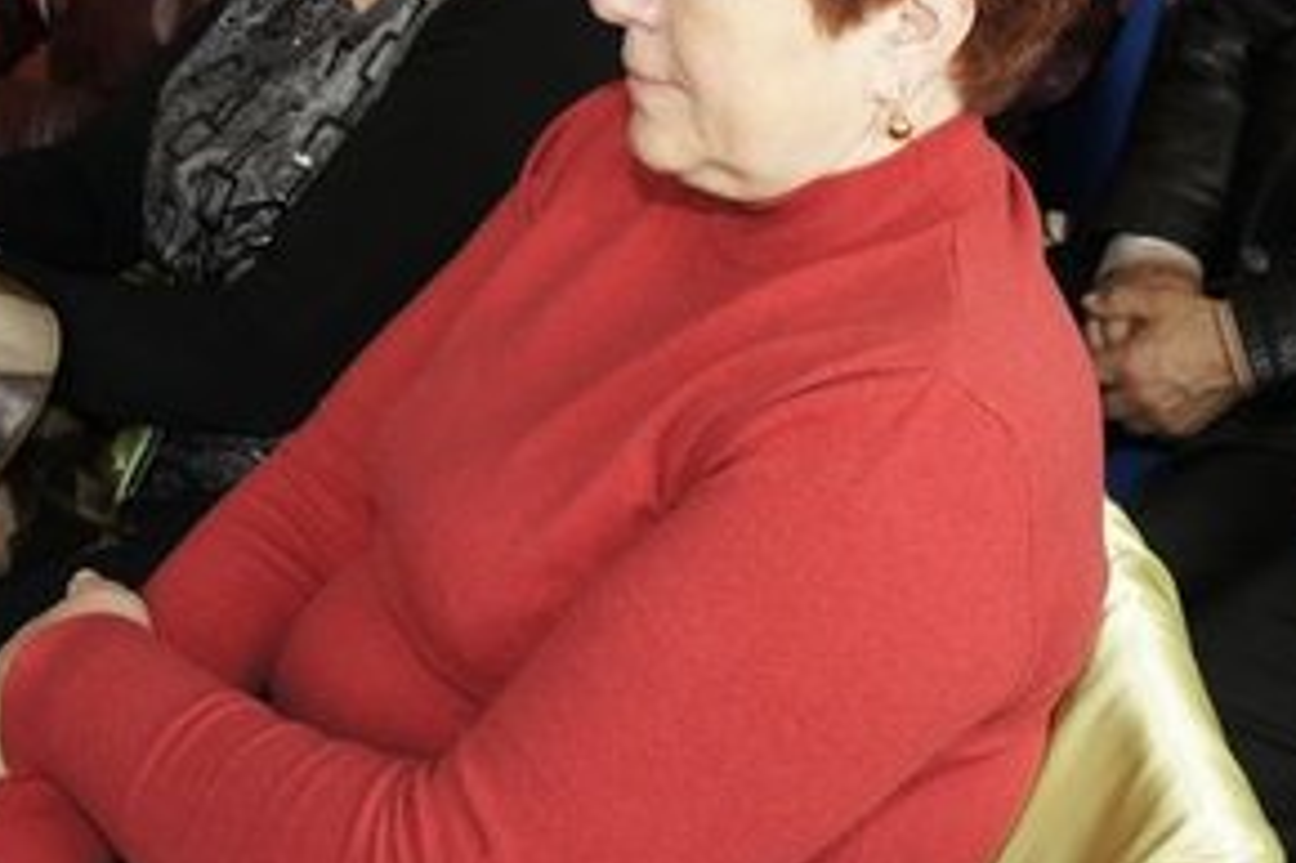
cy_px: 45
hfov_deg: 26.7
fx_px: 2662
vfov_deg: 18.0
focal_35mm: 74
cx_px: 1099
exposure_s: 1/80
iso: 800
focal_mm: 22
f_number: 6.3
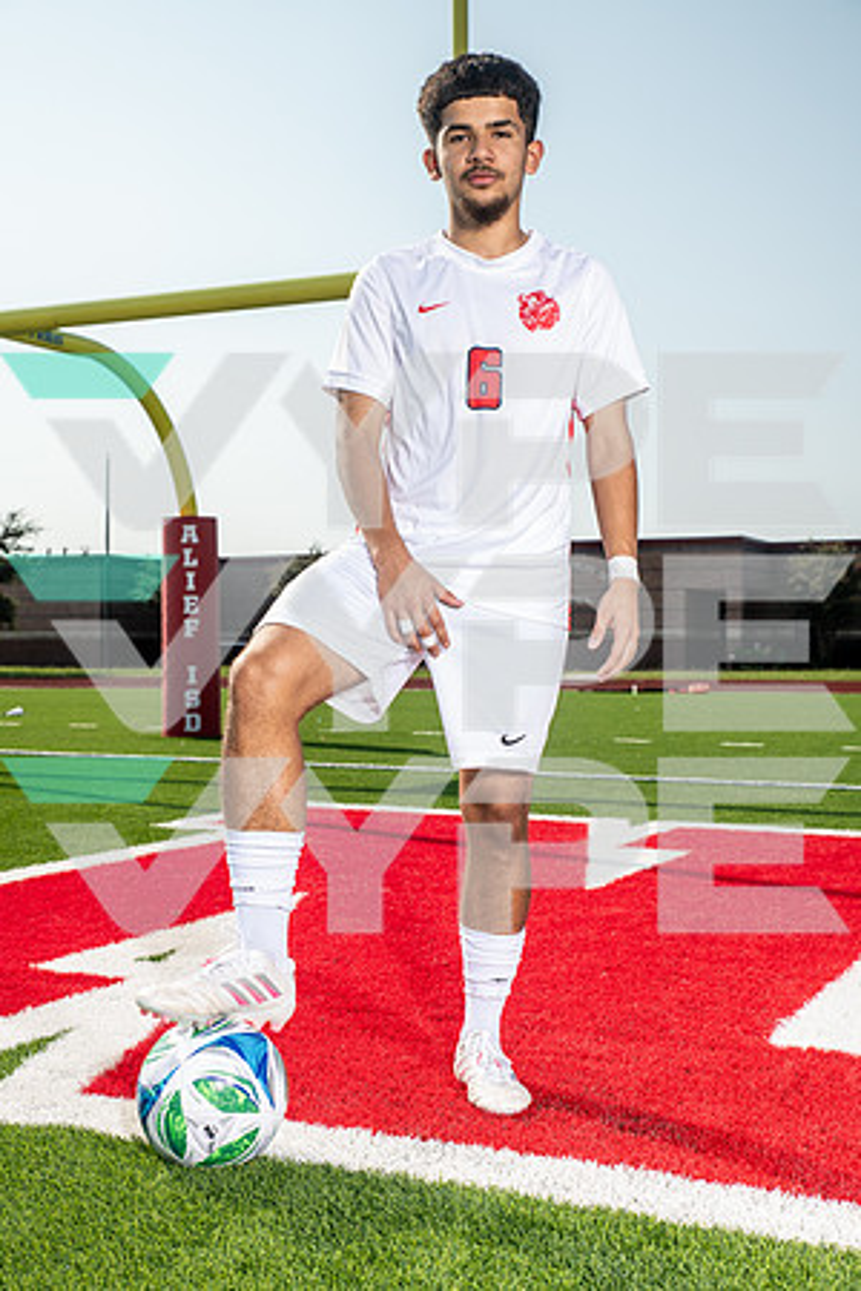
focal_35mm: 46
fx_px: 1650
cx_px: 430
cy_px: 646
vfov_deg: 42.7
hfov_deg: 29.2
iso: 100
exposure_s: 1/400
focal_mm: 46
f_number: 6.3
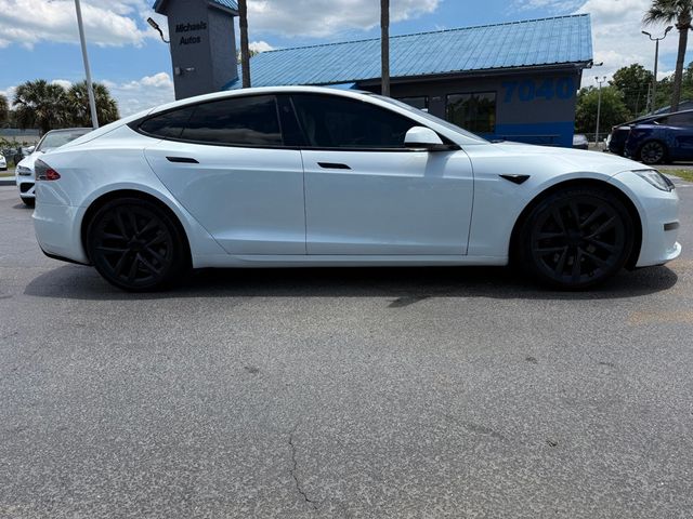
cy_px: 260
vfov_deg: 56.8
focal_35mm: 24
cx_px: 346
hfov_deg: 71.6
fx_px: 480
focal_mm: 6.76
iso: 80
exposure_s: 1/5714
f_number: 1.78
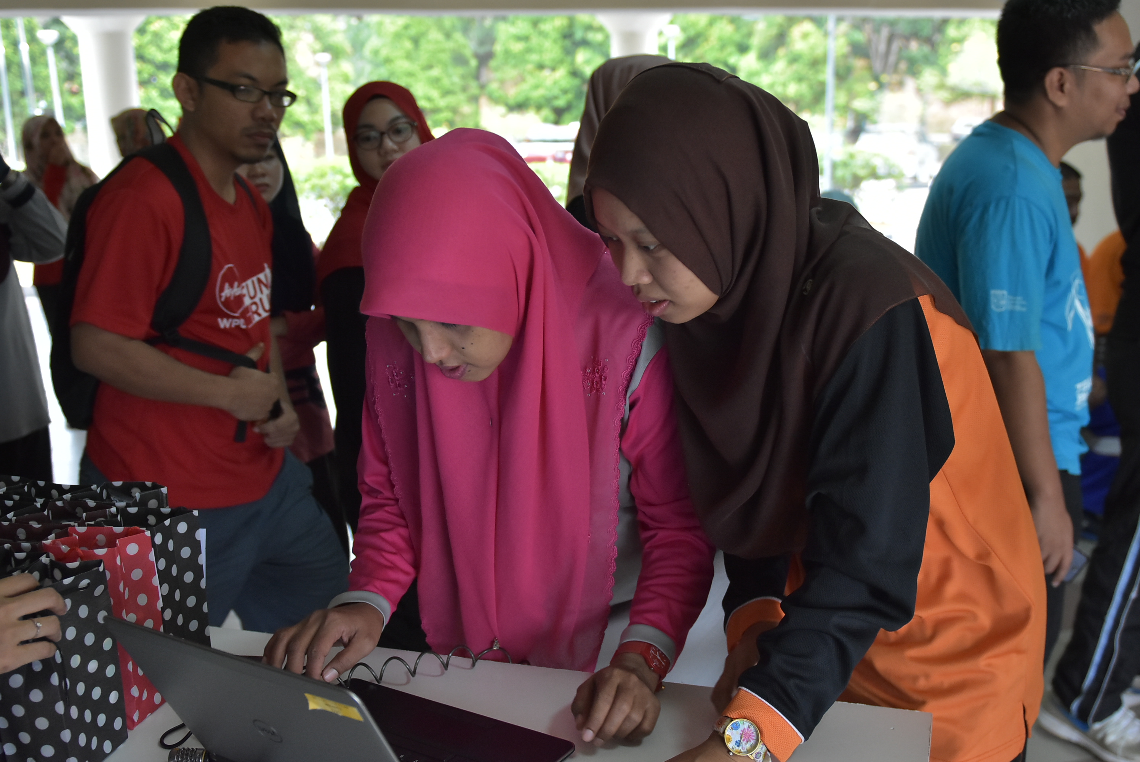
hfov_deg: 53.1
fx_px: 1141
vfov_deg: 36.9
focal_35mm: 36
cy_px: 381
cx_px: 570
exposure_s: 1/200
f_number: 2.8
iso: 1600
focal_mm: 24
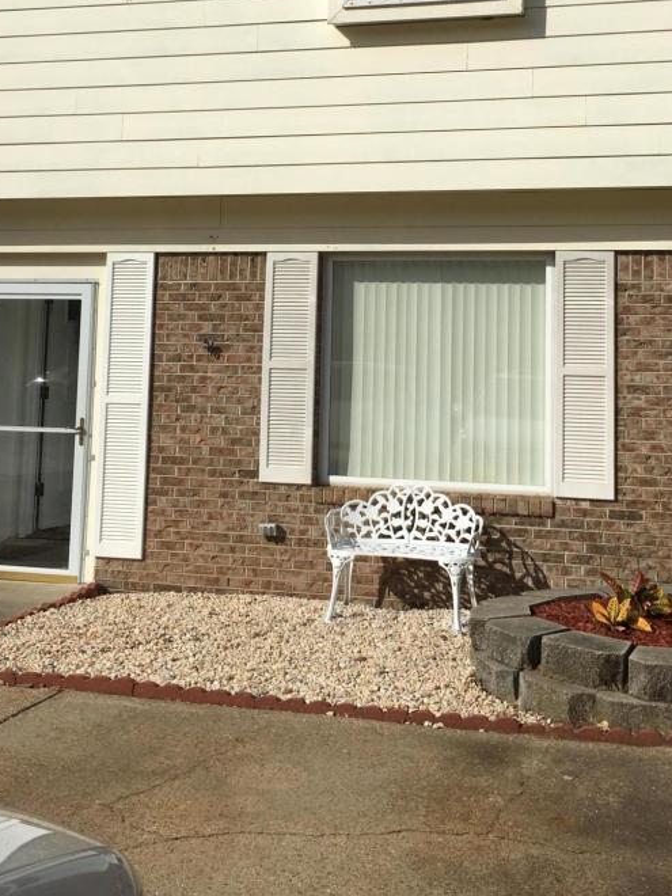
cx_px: 360
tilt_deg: +5.8
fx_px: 1165
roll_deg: -2.5
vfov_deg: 41.1
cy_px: 246
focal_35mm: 45
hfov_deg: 32.2
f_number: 2.2
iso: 25
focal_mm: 4.15
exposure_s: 1/4274
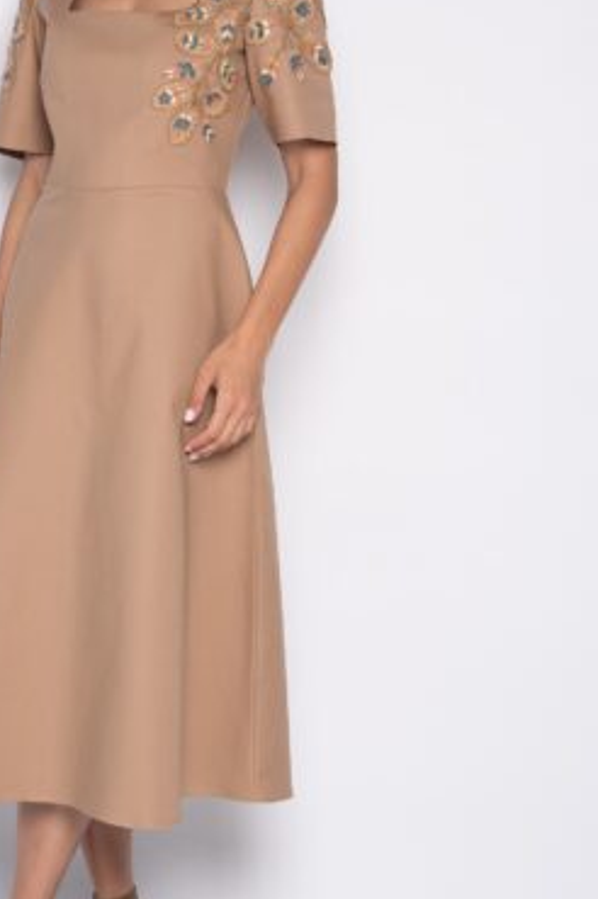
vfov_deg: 26.0
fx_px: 1947
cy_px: 388
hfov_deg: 17.4
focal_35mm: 78
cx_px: 153
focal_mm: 48
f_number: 8
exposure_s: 1/125
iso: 400
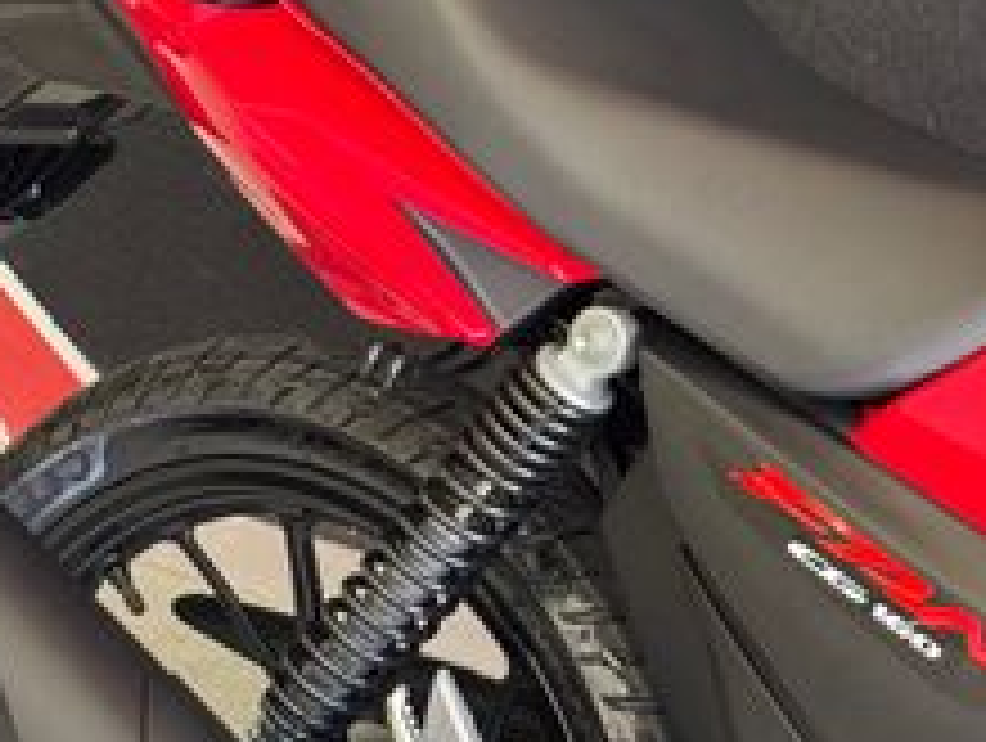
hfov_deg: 19.0
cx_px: 432
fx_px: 2939
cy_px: 504
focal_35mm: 103
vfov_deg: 14.4
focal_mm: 6.76
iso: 160
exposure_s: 1/60
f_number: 1.78
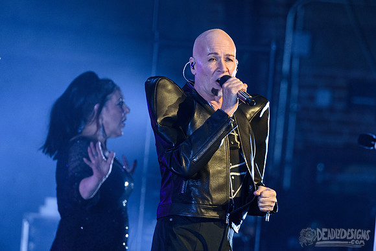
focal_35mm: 533
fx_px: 5571
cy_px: 113
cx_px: 184
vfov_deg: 2.6
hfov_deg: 3.9
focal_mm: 450
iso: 4000
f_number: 6
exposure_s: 1/200
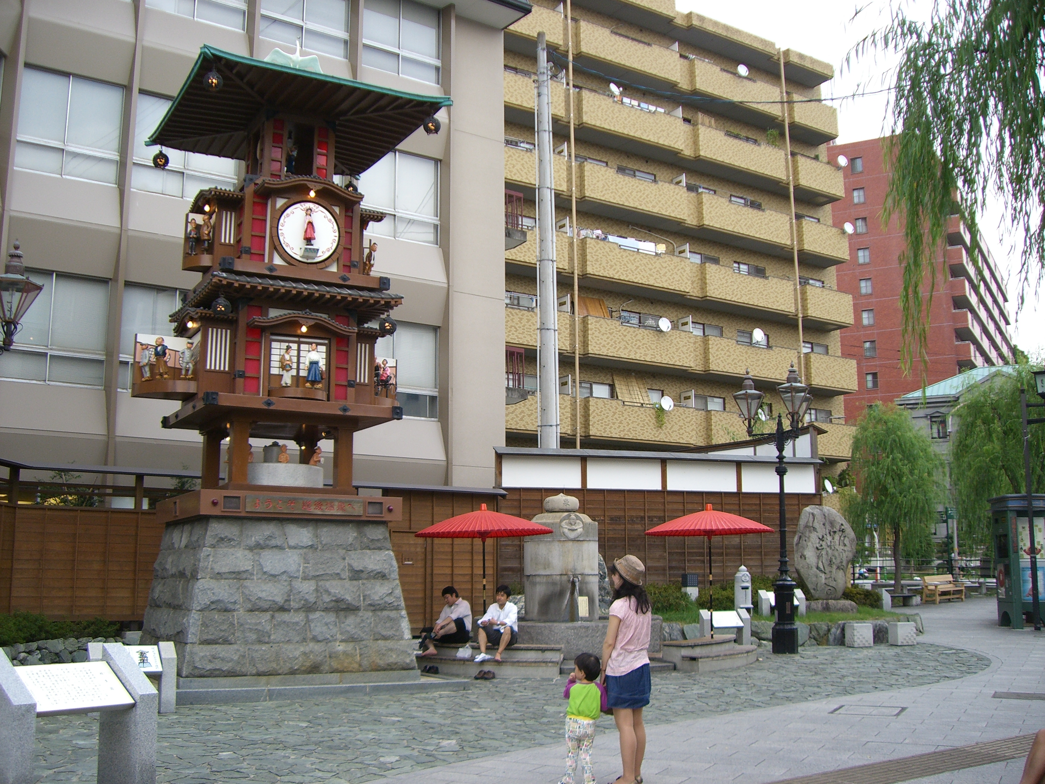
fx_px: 1147
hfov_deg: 49.0
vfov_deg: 37.7
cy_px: 392
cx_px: 522
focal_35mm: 38
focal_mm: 6.2
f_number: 2.7
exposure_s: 1/320
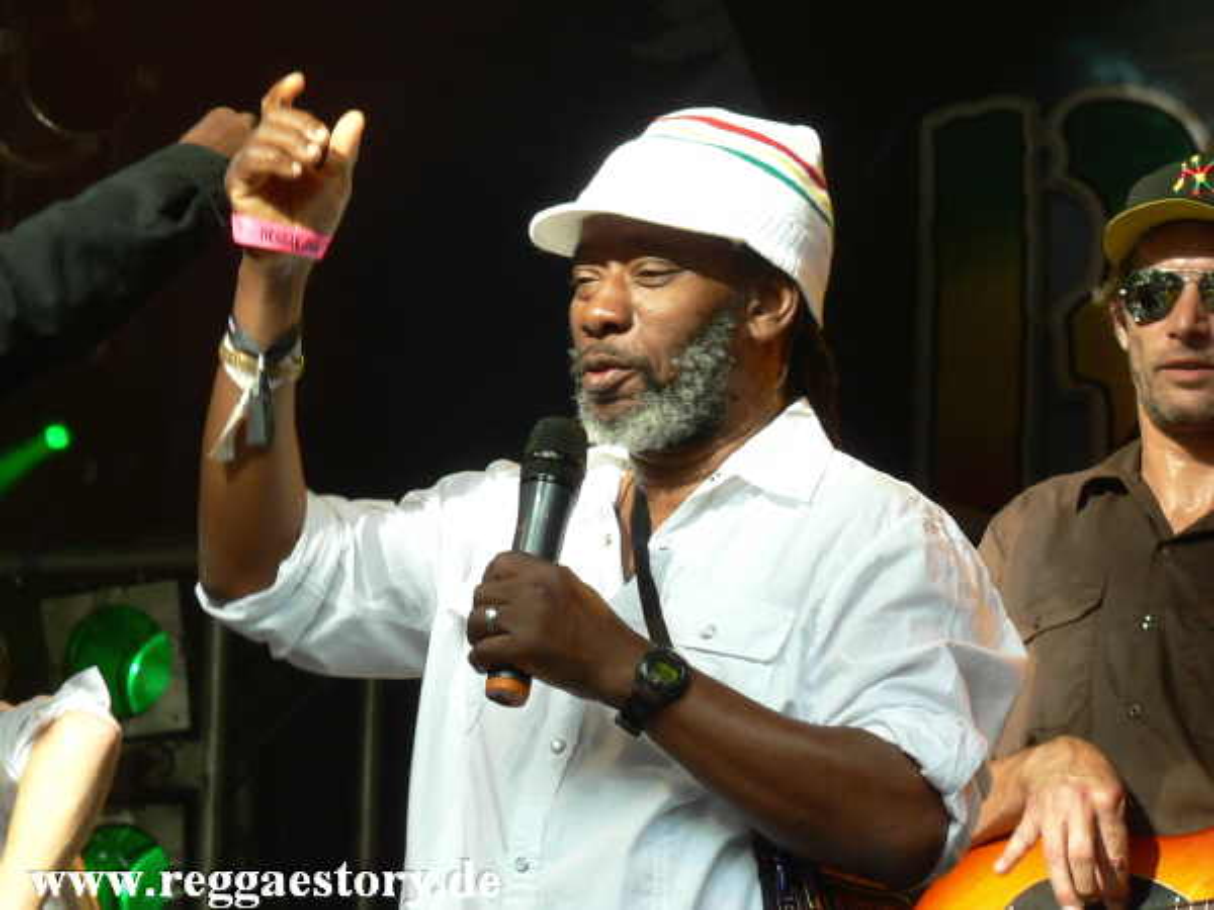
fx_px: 5120
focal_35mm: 146
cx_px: 607
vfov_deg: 10.2
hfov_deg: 13.5
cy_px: 455
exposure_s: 1/100
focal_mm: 25.1
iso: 64
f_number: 4
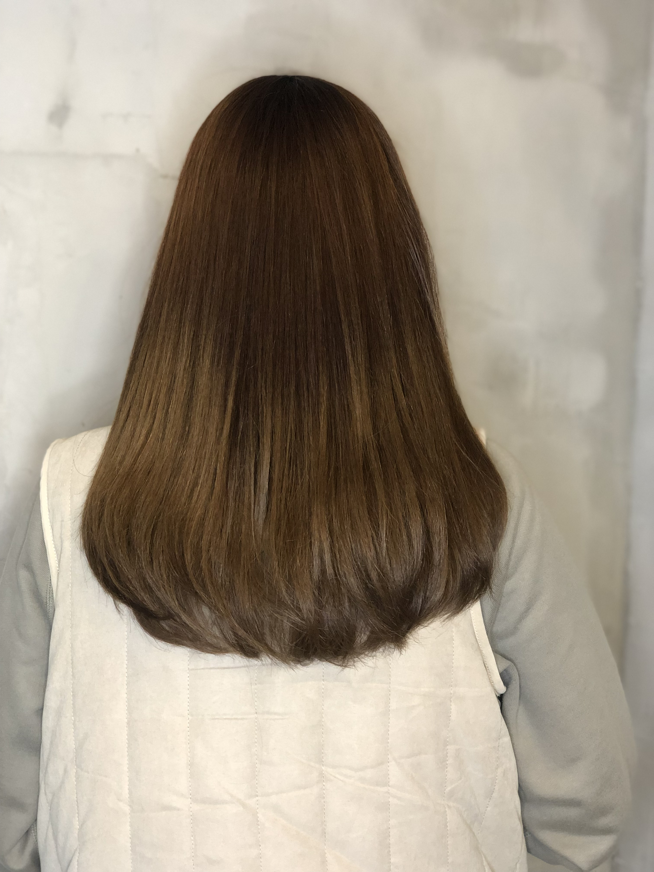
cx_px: 327
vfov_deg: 36.8
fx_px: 1310
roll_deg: -2.4
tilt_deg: -4.1
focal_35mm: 52
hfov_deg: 28.0
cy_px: 436
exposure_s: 1/25
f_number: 2.4
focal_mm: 6
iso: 125
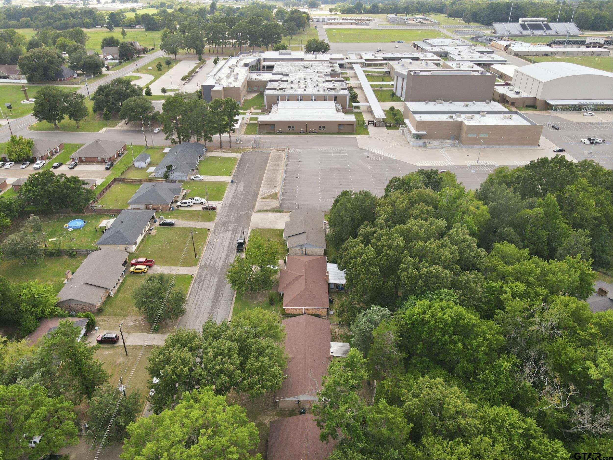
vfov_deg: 56.8
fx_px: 425
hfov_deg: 71.6
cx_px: 306
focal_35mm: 24
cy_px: 230
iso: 100
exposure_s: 1/200
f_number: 2.8
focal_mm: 4.5
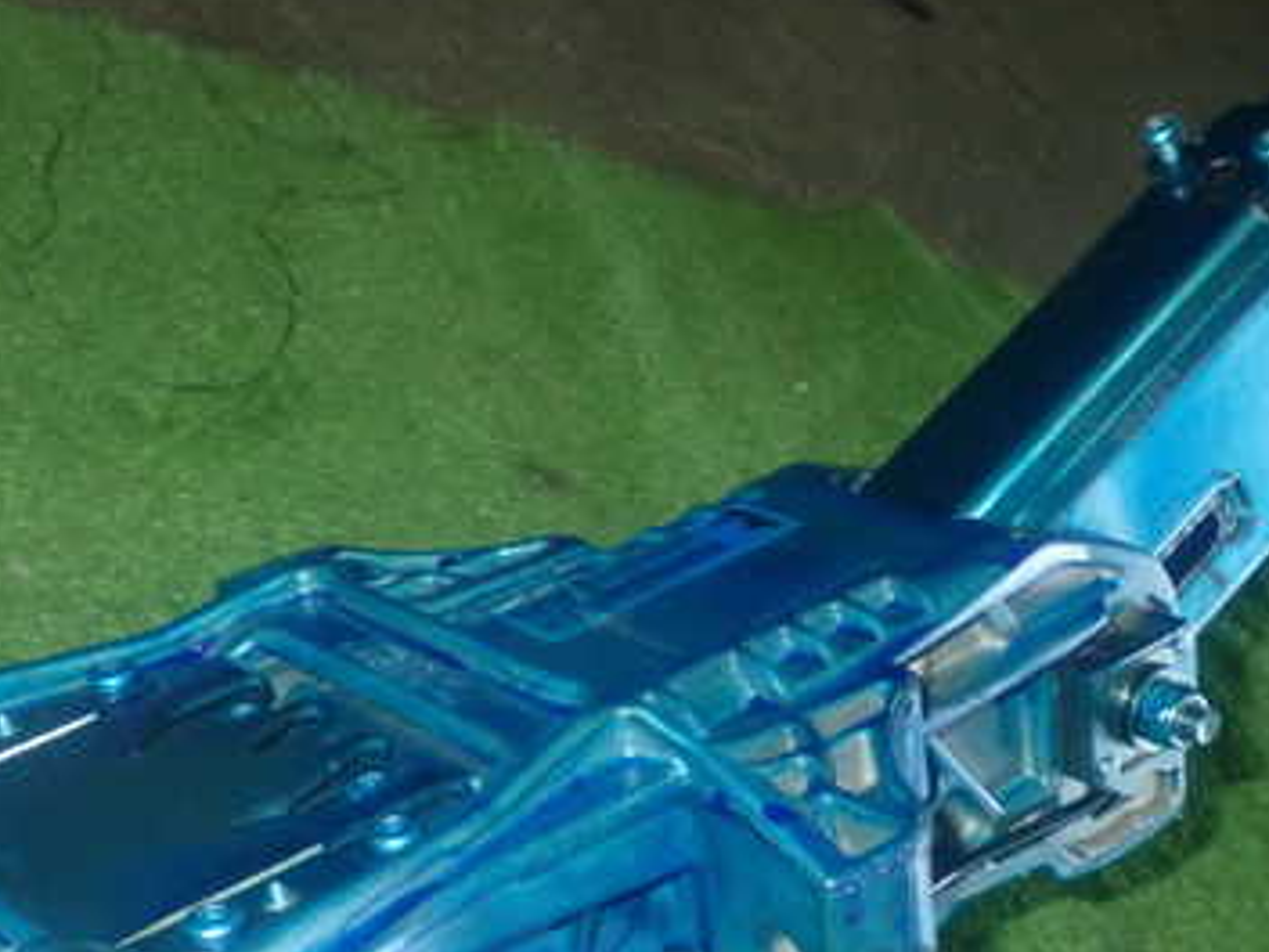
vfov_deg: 19.5
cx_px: 649
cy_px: 674
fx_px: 2749
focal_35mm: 75
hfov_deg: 26.0
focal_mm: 7.84
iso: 1000
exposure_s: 1/40
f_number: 9
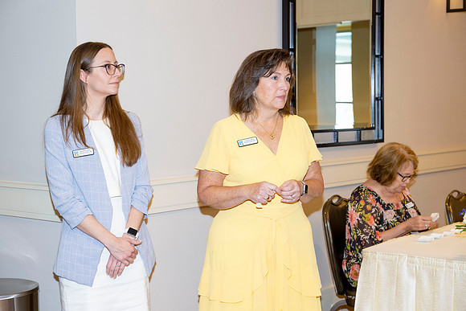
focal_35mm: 62
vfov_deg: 21.9
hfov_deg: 32.4
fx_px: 803
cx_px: 233
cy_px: 156
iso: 1000
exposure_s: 1/100
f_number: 5.6
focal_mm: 62
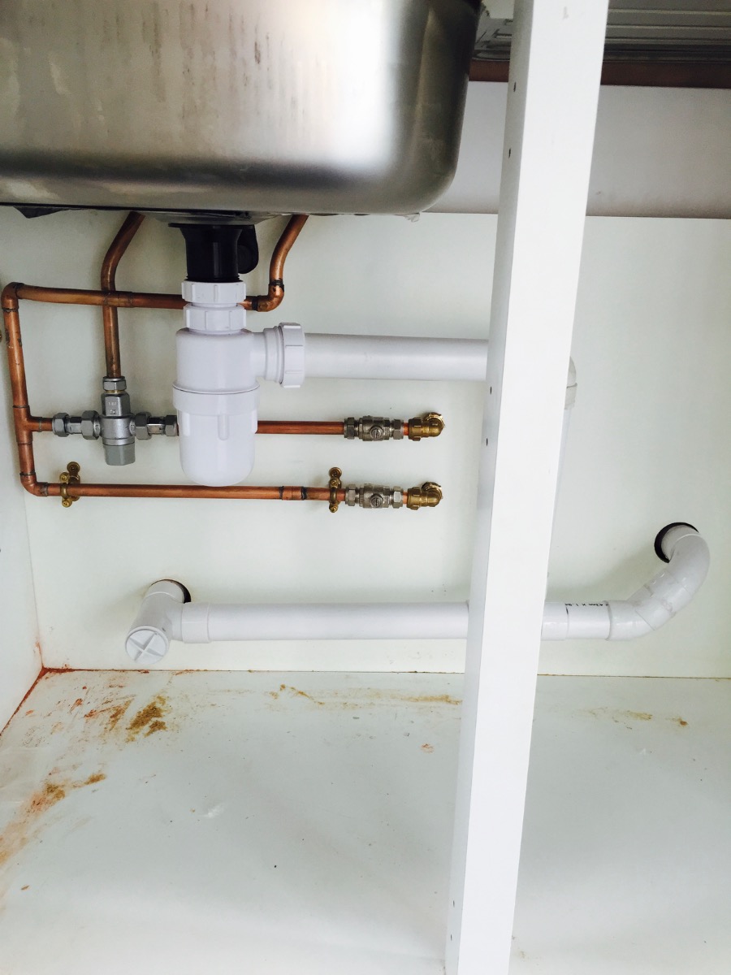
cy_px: 488
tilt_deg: -19.2
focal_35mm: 29
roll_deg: -1.3
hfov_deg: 48.2
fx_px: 817
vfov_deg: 61.7
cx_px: 366
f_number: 2.2
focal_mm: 4.15
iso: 50
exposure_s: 1/120
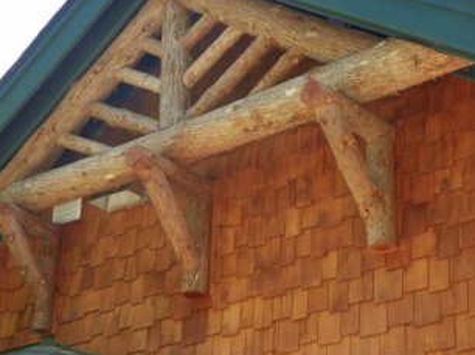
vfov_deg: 14.9
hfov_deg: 19.8
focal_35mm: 99
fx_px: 1357
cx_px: 182
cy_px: 157
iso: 64
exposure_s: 1/80
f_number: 4
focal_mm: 14.2
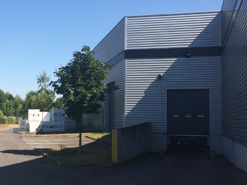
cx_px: 66
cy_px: 92
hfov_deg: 32.2
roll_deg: -0.3
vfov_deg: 24.8
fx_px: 421
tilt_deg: +2.1
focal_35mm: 59
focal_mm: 4.15
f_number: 2.2
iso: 32
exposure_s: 1/1866
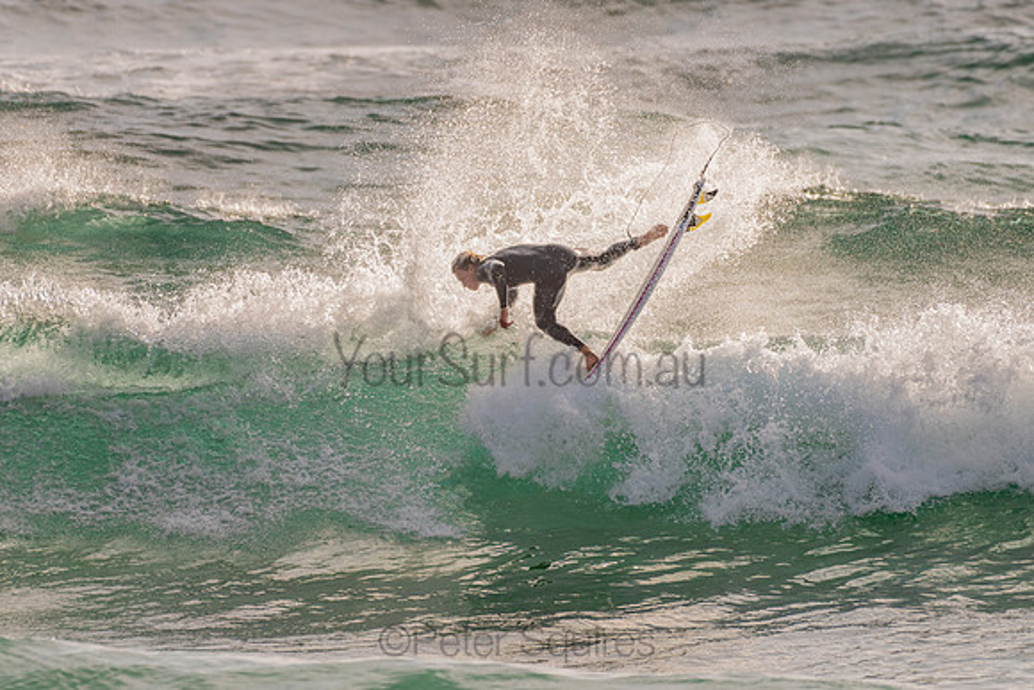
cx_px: 504
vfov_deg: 2.2
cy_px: 335
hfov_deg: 3.4
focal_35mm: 613
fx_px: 17607
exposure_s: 1/2000
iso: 140
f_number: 5.6
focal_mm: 500
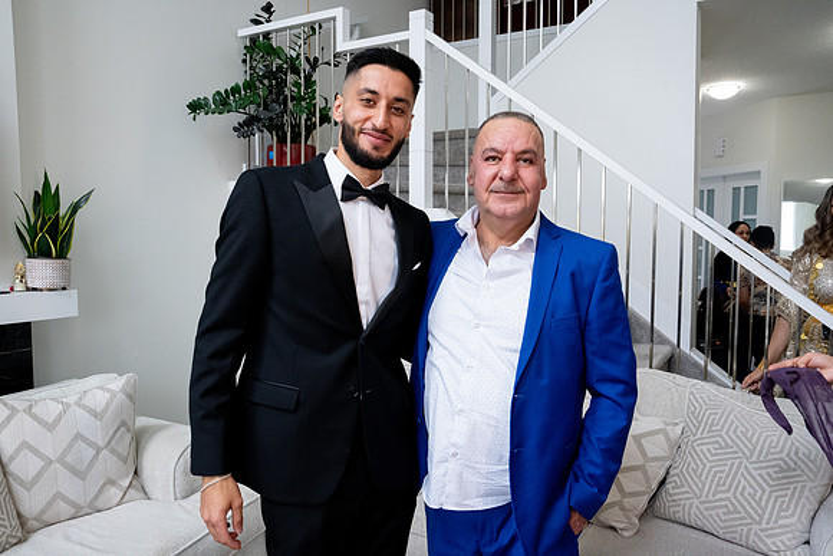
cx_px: 416
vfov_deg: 46.4
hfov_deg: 65.5
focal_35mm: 28
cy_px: 278
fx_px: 648
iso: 5000
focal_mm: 28
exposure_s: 1/160
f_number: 9
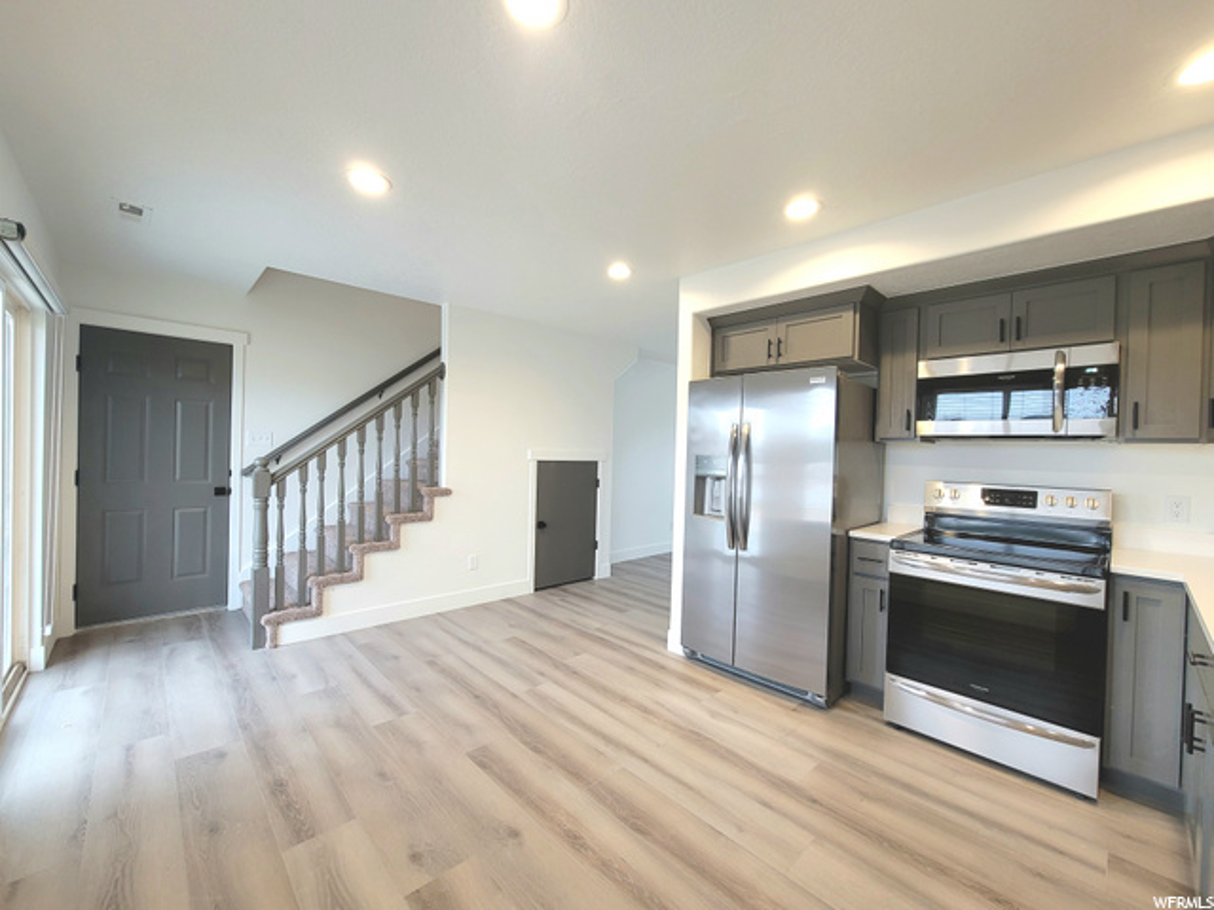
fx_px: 456
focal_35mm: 13
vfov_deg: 89.9
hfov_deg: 106.2
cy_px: 455
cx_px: 607
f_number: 2.2
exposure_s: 1/60.2
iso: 100
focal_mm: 2.2
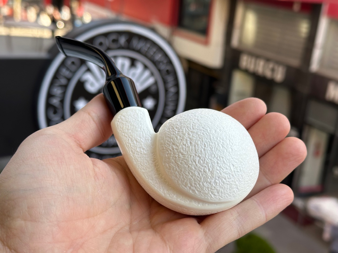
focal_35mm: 48
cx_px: 169
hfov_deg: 39.7
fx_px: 469
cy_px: 126
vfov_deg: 30.3
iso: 64
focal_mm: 6.86
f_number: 1.78
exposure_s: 1/435
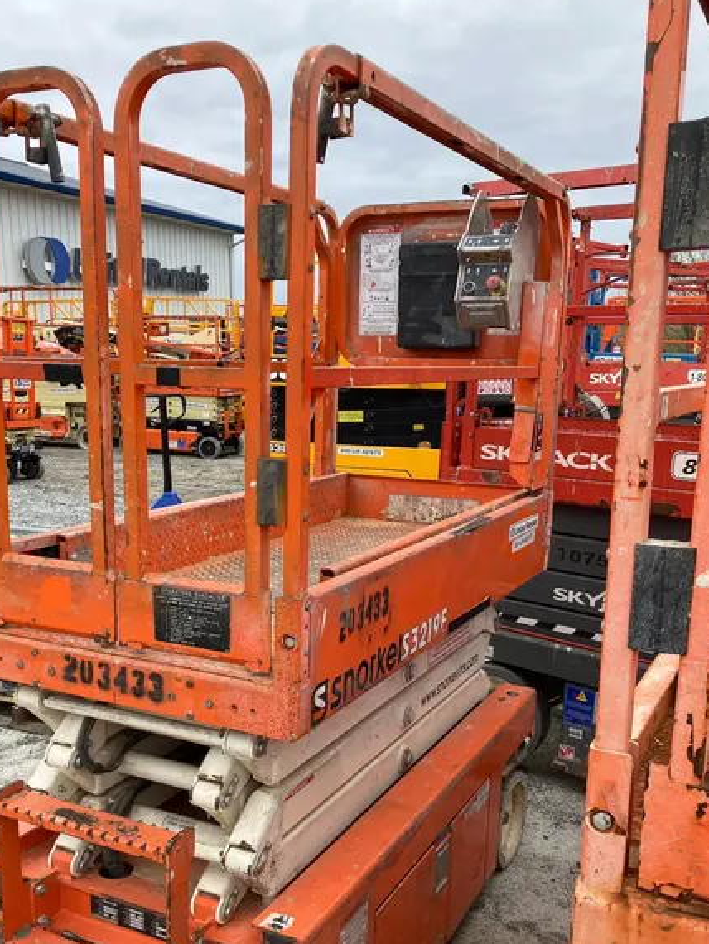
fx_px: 982
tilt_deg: -12.0
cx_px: 275
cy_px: 585
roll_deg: +1.9
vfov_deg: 50.9
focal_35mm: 36
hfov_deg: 39.5
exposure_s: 1/162
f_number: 1.8
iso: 25
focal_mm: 3.99
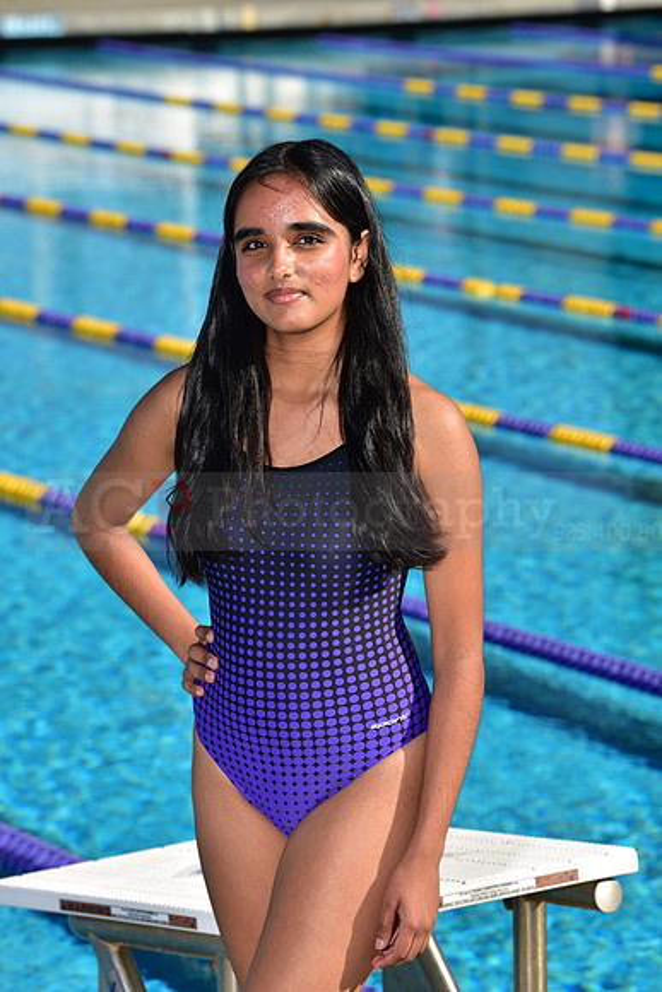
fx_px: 3583
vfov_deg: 15.8
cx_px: 331
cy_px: 496
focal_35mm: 130
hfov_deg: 10.6
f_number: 7.1
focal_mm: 130
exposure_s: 1/250
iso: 64
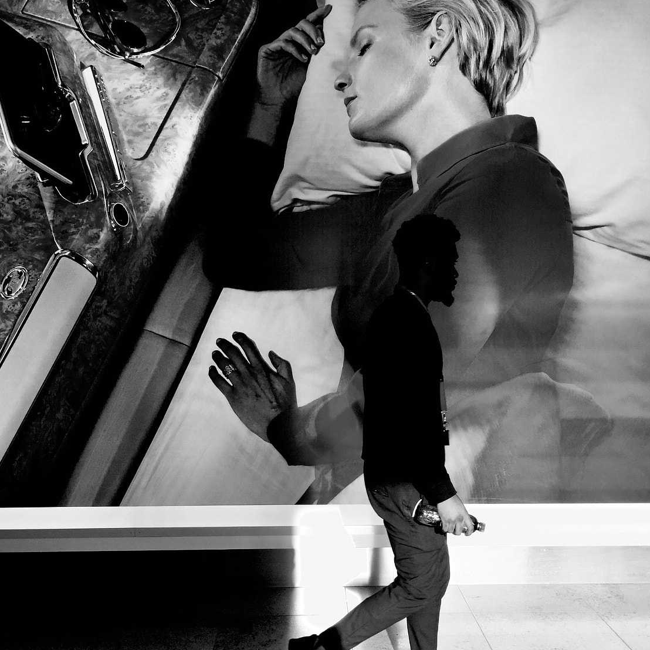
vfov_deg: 44.4
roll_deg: -0.1
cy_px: 421
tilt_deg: -7.2
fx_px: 786
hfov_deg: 44.9
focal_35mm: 37
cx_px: 343
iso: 32
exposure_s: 1/465
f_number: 2.2
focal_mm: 4.15
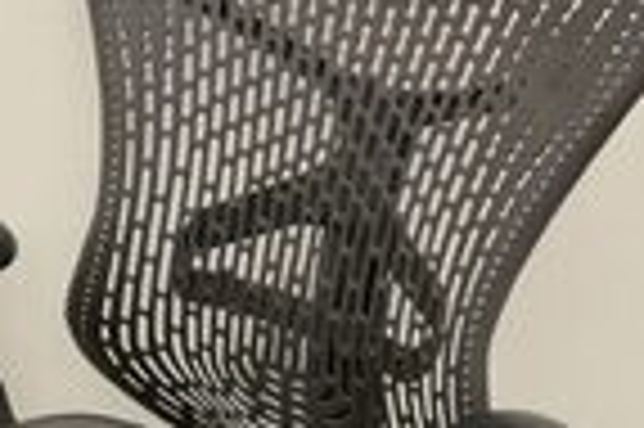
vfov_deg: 12.6
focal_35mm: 106
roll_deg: +0.7
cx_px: 216
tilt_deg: -36.5
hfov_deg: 19.2
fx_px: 1894
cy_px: 520
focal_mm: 3
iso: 200
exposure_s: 1/60
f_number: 1.8
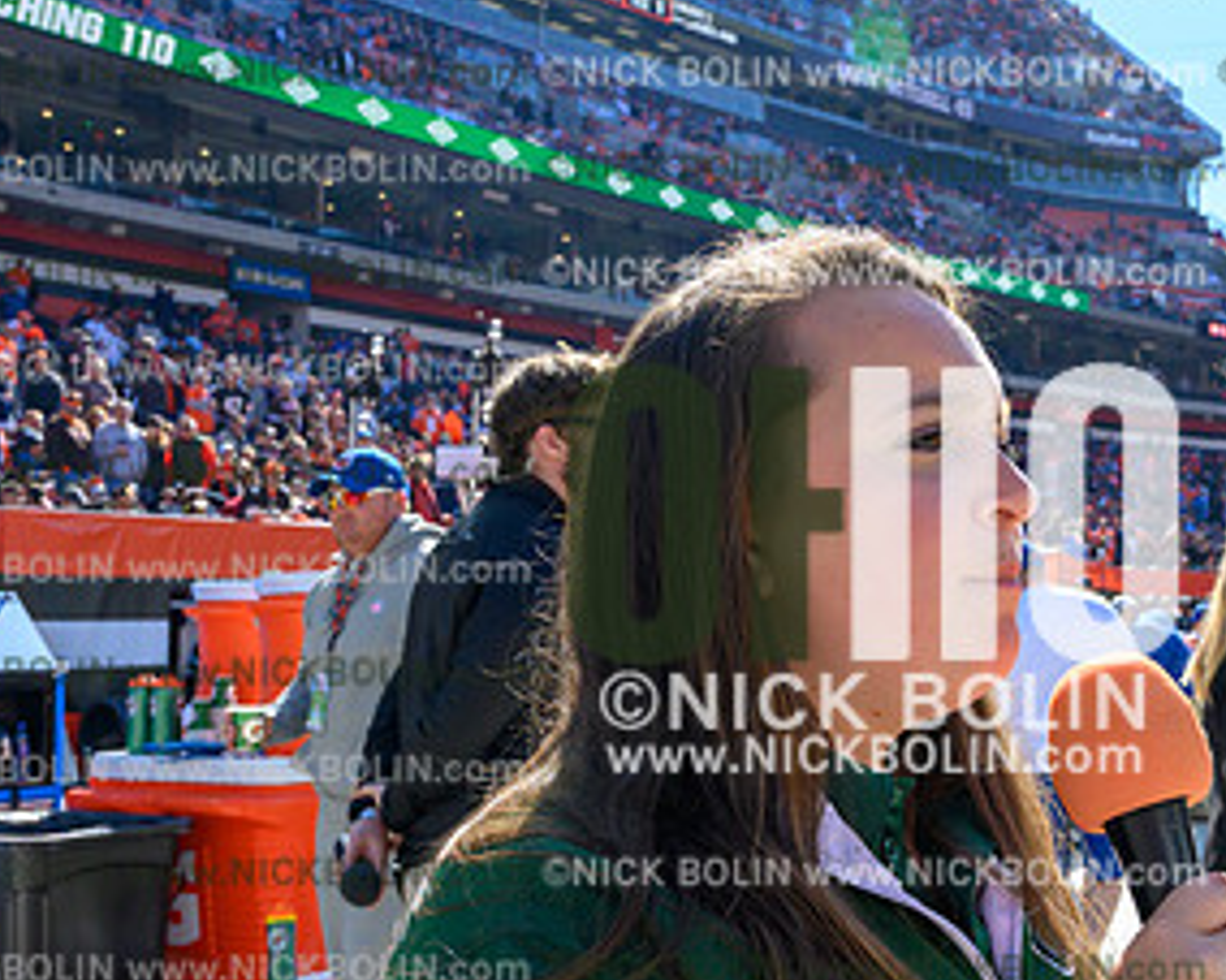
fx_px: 1669
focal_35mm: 46
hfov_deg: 39.6
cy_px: 572
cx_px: 872
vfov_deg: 32.7
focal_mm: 24
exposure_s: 1/1600
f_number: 8
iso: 1000
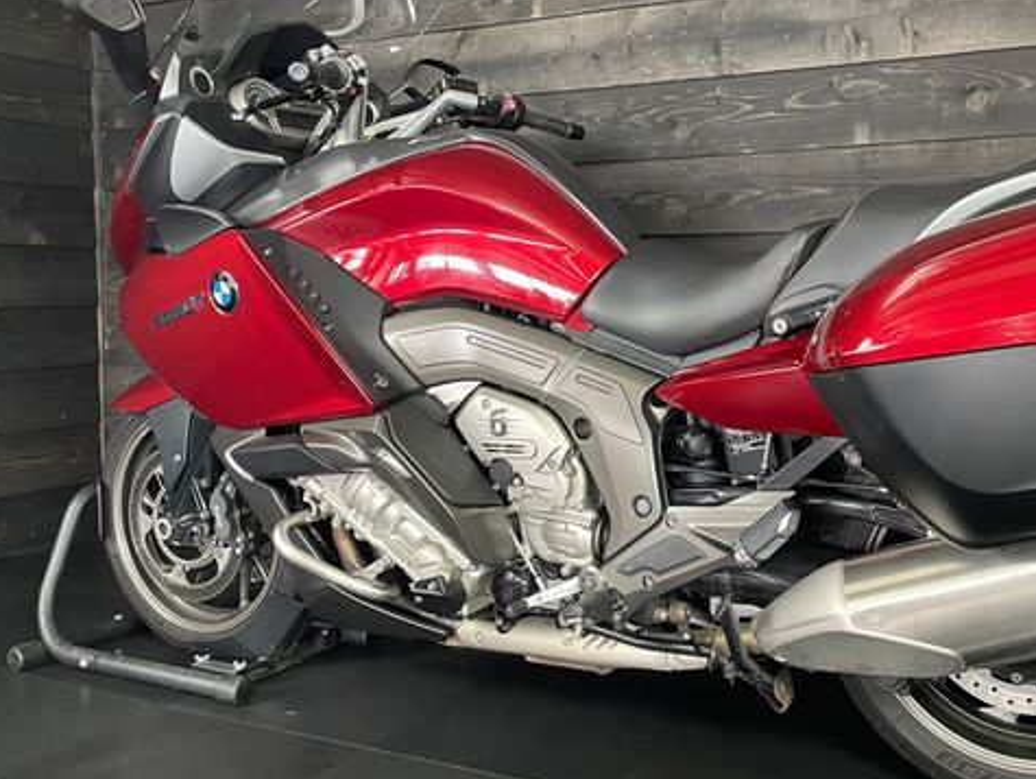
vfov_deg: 40.6
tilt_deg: -3.0
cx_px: 687
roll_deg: +0.7
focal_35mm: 35
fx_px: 1048
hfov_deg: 51.7
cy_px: 332
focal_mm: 4.2
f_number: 1.6
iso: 250
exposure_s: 1/50
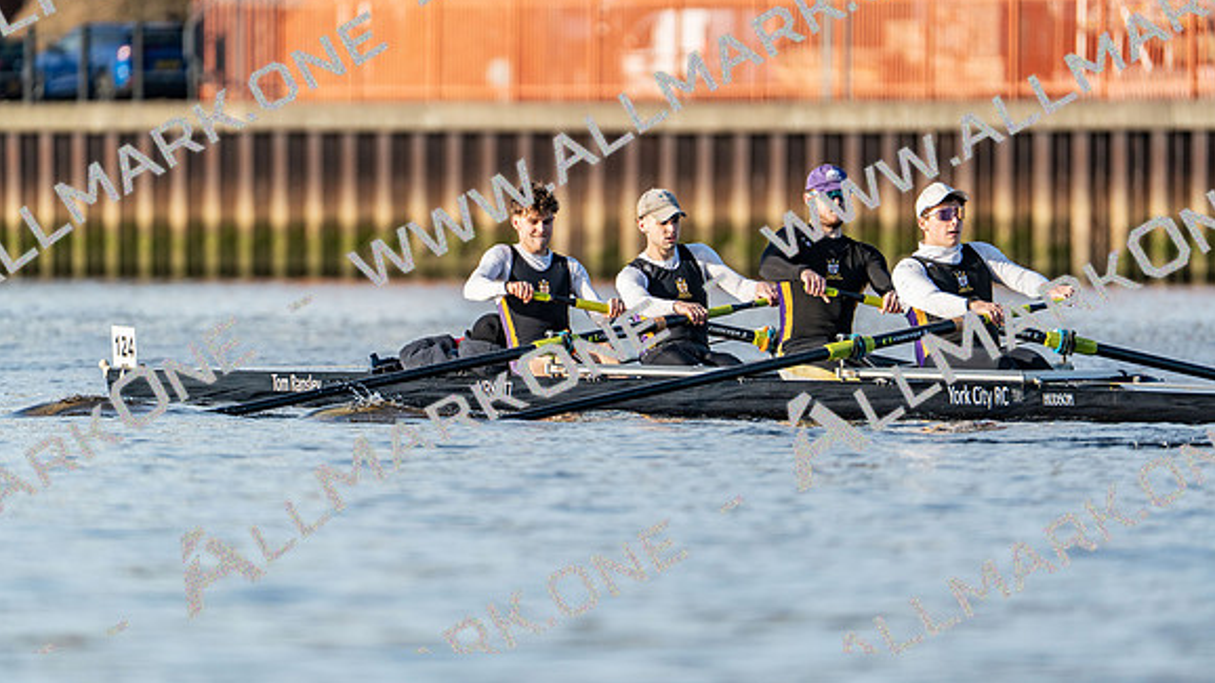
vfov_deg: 1.9
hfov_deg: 3.4
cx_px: 608
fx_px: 20327
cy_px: 293
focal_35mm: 631
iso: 800
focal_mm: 600
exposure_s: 1/2000
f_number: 6.3
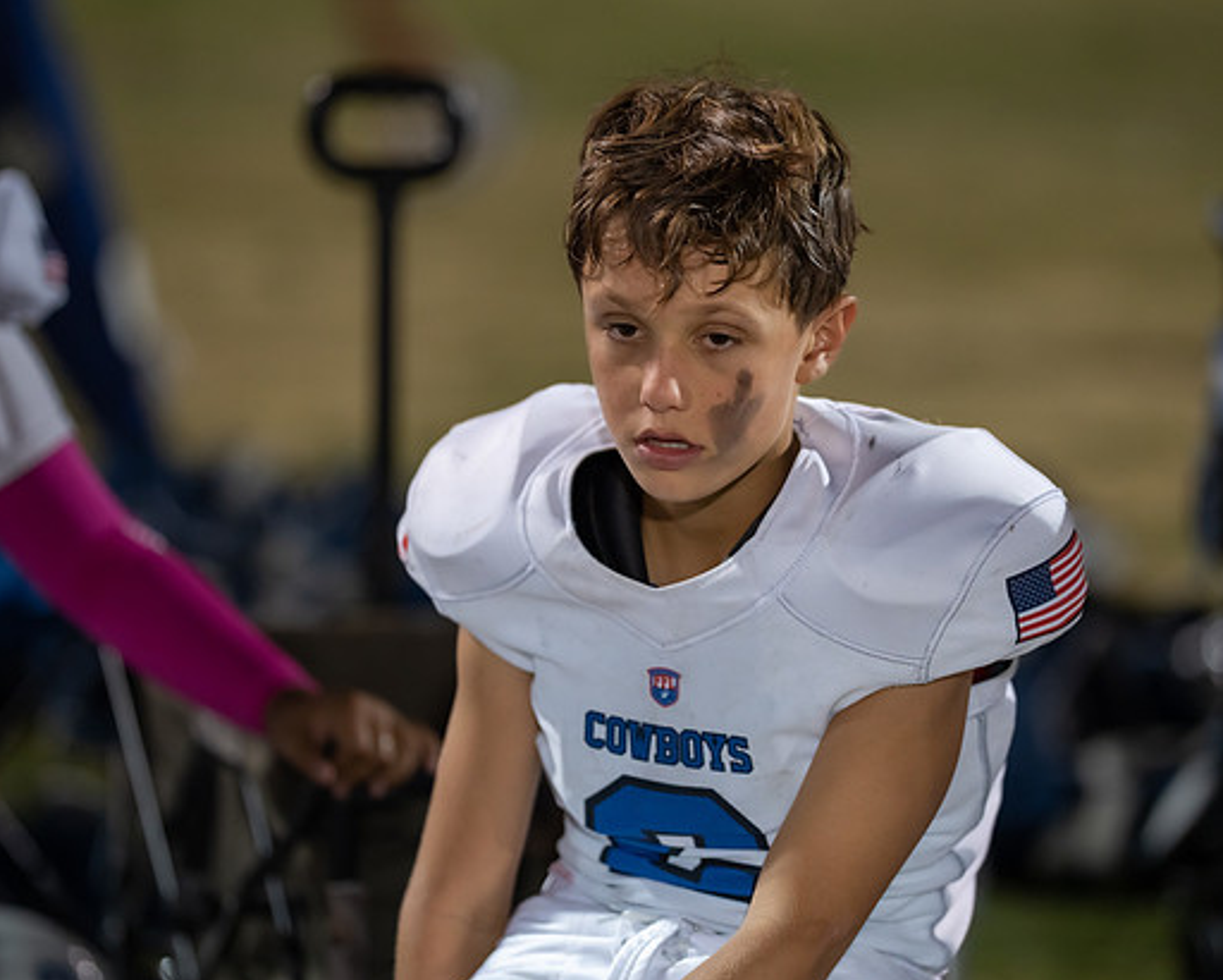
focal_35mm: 165
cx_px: 701
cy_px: 457
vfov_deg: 9.4
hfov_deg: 11.7
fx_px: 5975
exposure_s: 1/400
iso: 1600
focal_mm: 135
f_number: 1.8
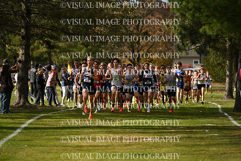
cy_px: 80
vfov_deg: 6.9
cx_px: 120
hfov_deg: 10.3
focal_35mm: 200
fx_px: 1339
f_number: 2.8
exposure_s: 1/1600
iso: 125
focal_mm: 200
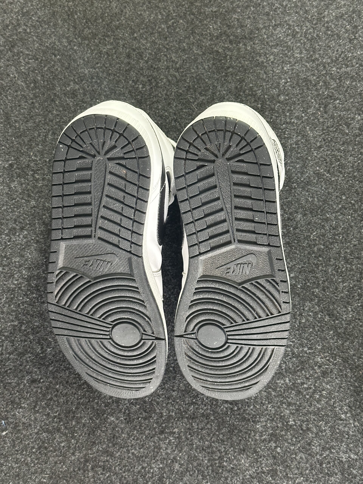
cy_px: 242
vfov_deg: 39.7
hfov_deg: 30.3
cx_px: 182
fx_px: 671
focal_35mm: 48
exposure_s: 1/33
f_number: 1.78
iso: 500
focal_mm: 6.86
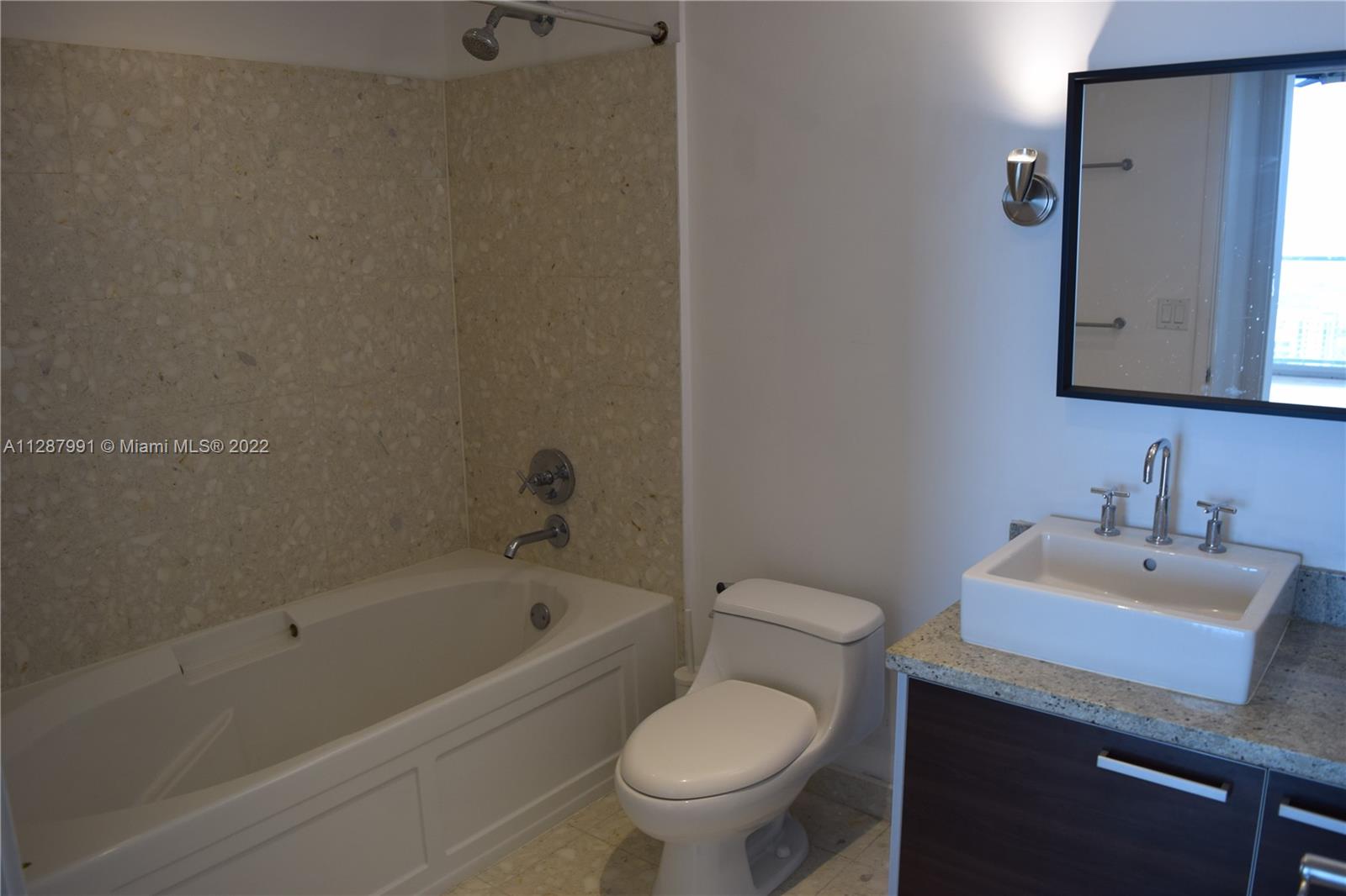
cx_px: 673
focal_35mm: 27
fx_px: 1009
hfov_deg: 67.4
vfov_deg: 47.9
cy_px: 448
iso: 400
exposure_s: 1/80
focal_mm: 18
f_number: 4.5
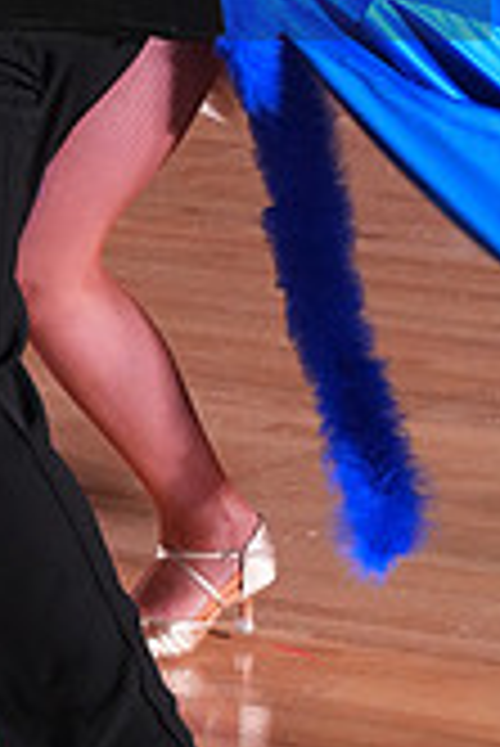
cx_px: -128
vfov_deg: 7.5
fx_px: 5675
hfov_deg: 5.0
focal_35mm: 273
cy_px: -108
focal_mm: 78
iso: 4000
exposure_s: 1/200
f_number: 5.6
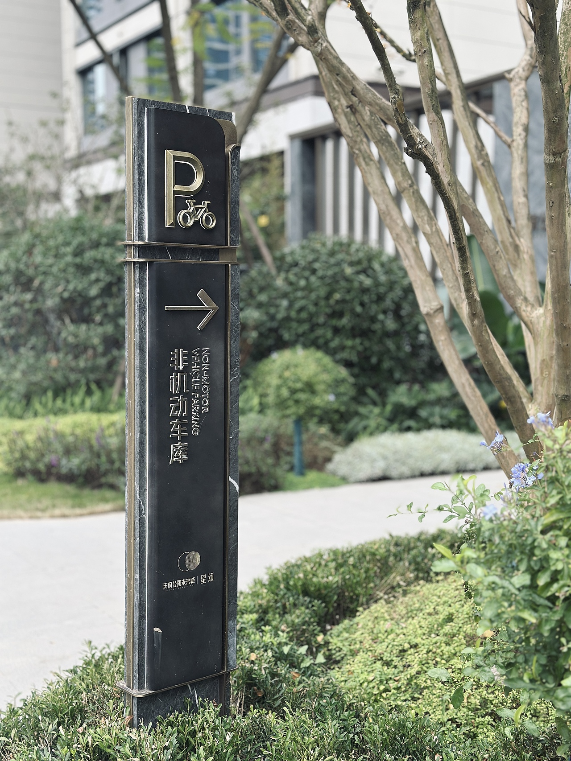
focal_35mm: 48
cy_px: 380
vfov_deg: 39.7
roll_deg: -0.6
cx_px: 286
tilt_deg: -4.3
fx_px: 1056
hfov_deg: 30.3
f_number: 1.78
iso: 80
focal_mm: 6.86
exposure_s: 1/123
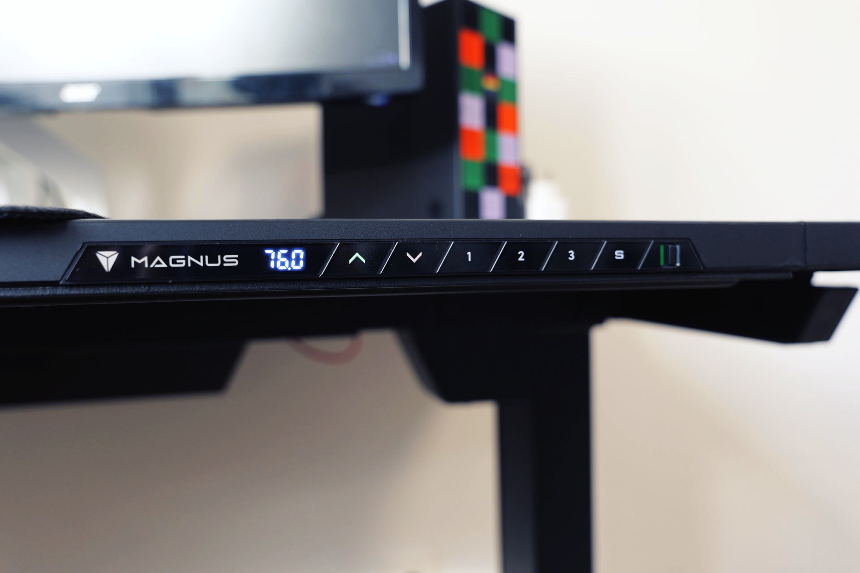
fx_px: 693
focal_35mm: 29
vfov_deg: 45.0
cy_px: 286
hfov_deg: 63.7
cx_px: 430
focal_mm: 29
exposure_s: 1/160
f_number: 4
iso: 800
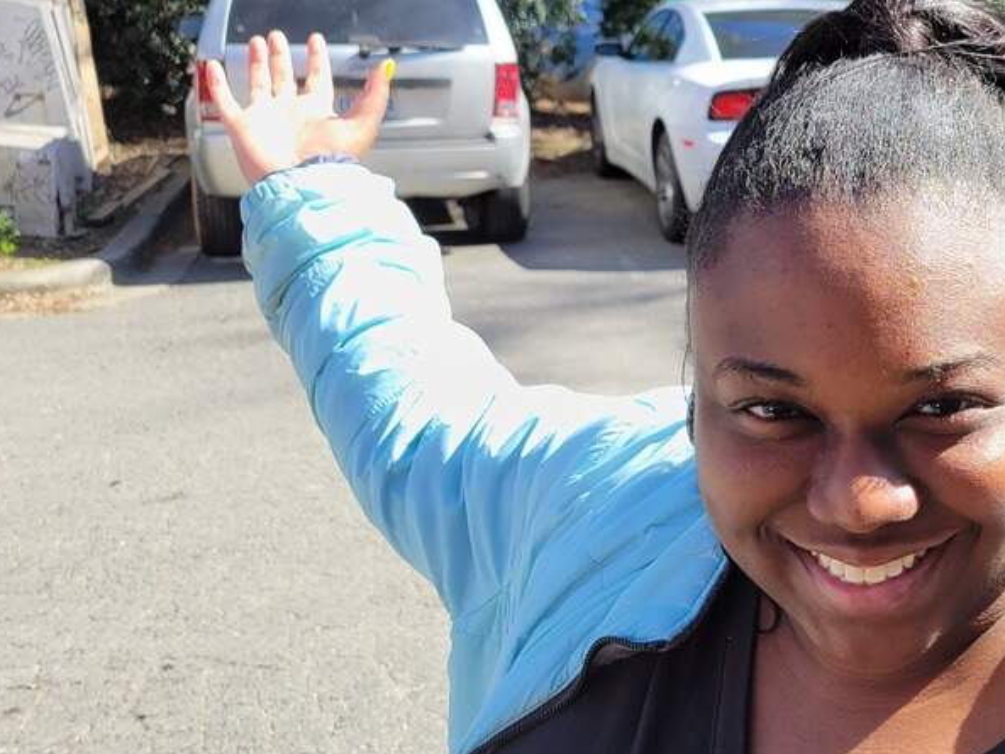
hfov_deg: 36.0
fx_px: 1452
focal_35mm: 50
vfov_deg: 29.1
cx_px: 891
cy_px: 318
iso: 40
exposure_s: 1/603
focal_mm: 5.4
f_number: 1.8
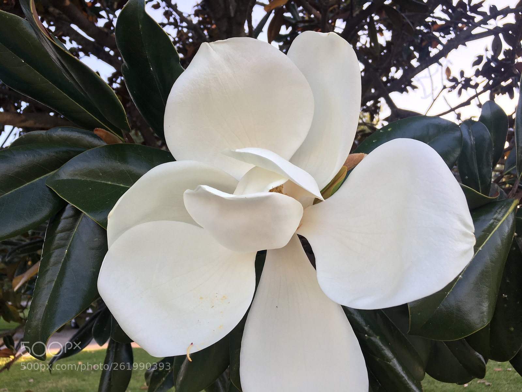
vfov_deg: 48.2
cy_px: 196
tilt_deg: +11.1
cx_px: 261
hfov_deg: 61.7
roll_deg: +1.9
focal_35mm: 29
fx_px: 437
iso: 25
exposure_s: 1/124
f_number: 2.2
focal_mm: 4.15
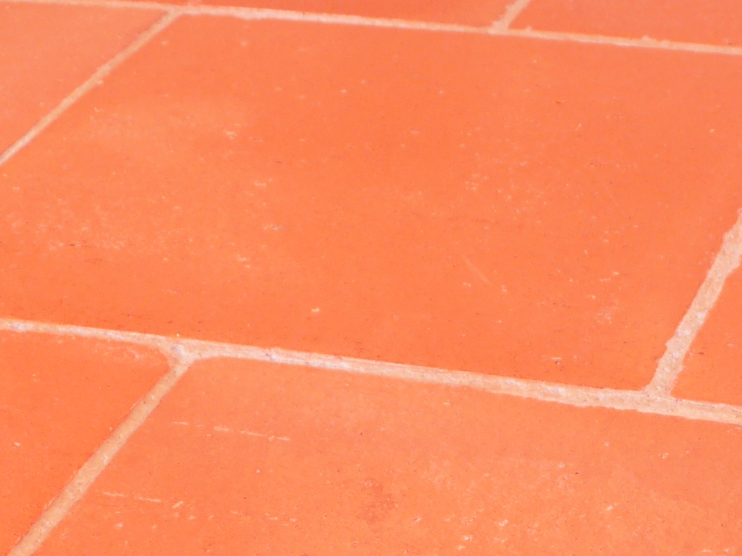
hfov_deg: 16.6
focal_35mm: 118
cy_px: 733
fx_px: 2530
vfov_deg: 12.2
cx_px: 576
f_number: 3
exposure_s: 1/50
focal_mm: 6.5
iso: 80
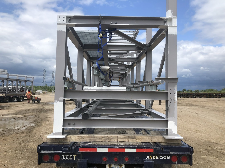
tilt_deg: +4.0
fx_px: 182
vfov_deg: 49.7
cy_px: 84
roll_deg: +0.3
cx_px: 112
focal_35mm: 28
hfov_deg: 63.4
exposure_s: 1/2667
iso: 20
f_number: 1.8
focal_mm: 3.99
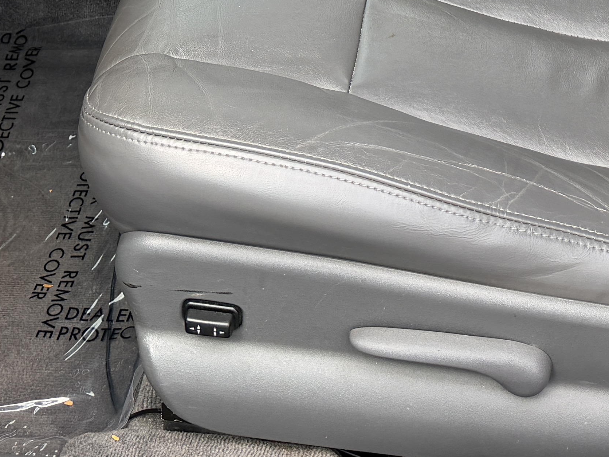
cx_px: 337
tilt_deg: -24.3
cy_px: -292
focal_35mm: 82
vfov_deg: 16.0
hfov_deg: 23.8
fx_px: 1443
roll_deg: +3.5
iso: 100
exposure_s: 1/888
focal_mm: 6.76
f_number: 1.78
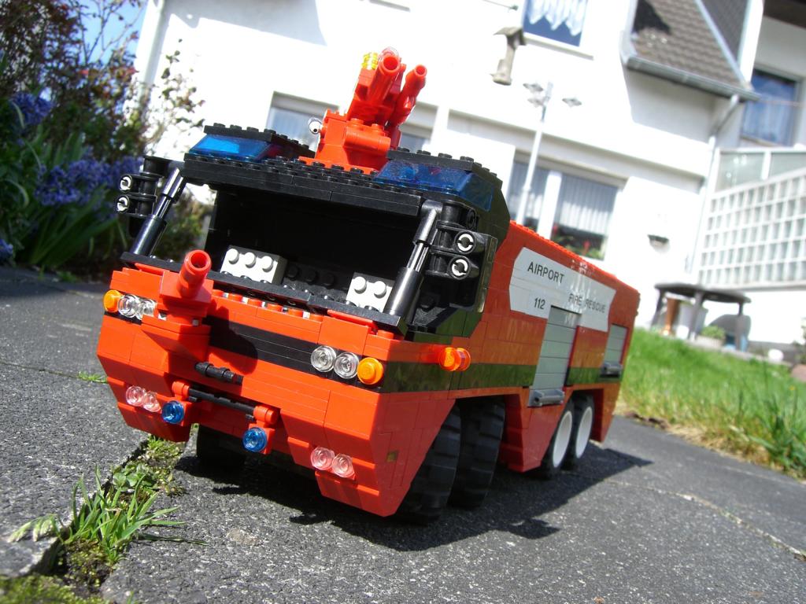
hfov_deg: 49.0
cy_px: 302
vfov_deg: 37.7
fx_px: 885
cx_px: 403
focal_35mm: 38
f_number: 4.3
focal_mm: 6.2
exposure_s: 1/320
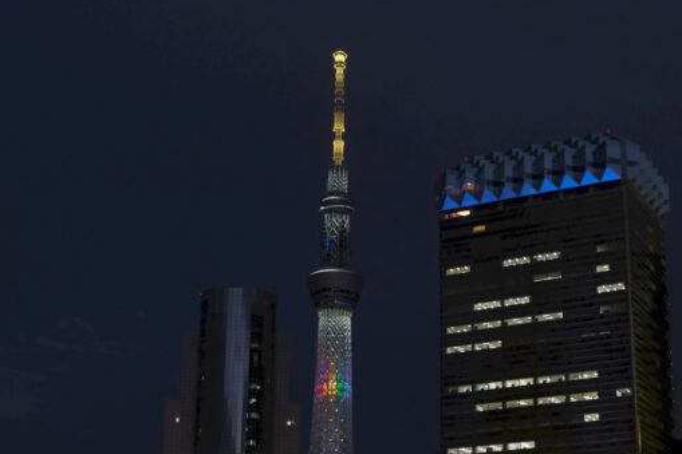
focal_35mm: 55
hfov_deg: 35.4
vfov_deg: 24.3
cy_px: 350
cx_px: 512
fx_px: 1042
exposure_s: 1/60
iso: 2000
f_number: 3.2
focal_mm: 23.3
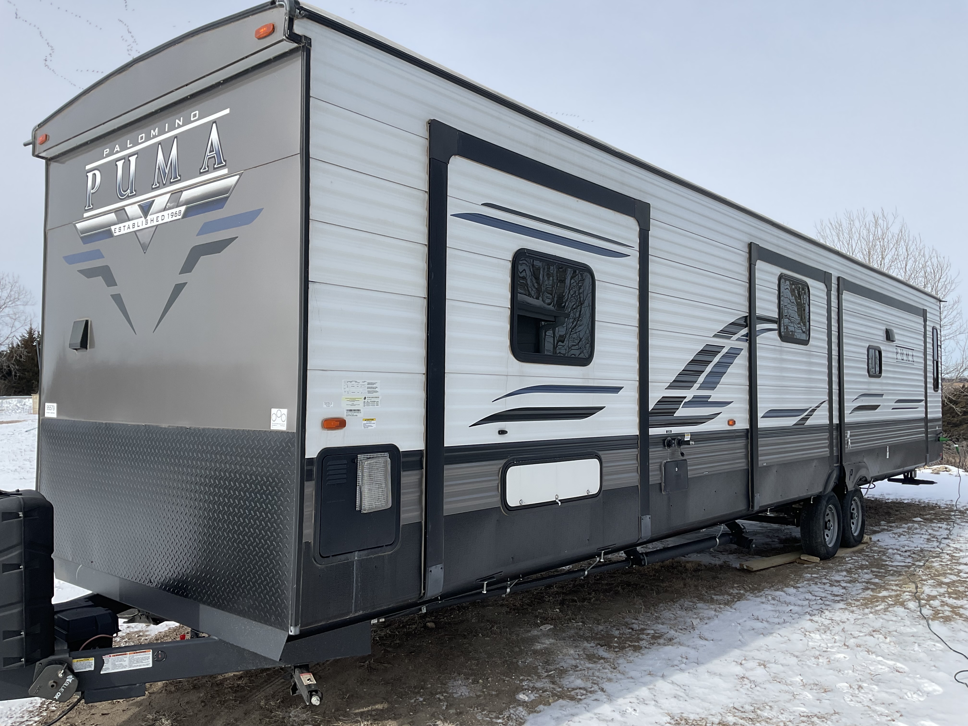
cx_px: 484
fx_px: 811
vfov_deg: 48.2
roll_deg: +0.3
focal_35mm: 29
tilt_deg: -0.2
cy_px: 363
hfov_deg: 61.7
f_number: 1.8
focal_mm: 3
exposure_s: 1/2538
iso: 16
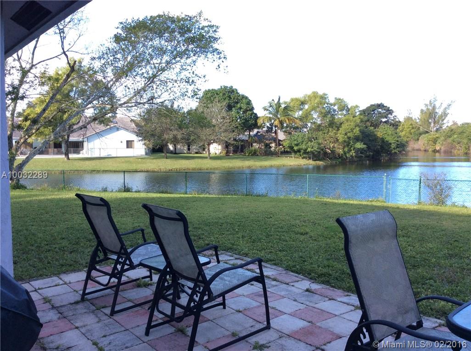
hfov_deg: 55.4
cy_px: 176
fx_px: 448
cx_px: 236
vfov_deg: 42.8
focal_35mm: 33
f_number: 2.4
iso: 32
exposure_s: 1/244
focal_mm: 3.3
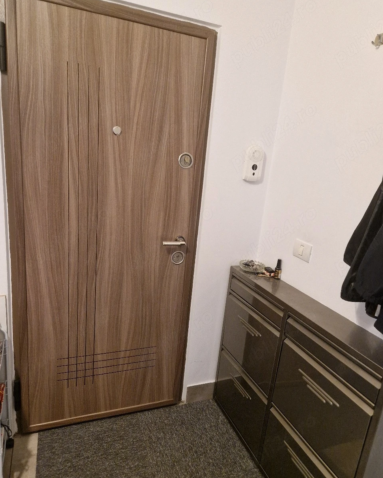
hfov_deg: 56.8
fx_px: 354
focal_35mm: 25
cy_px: 255
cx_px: 196
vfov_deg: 68.0
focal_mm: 5.4
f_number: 1.8
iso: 800
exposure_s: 1/100
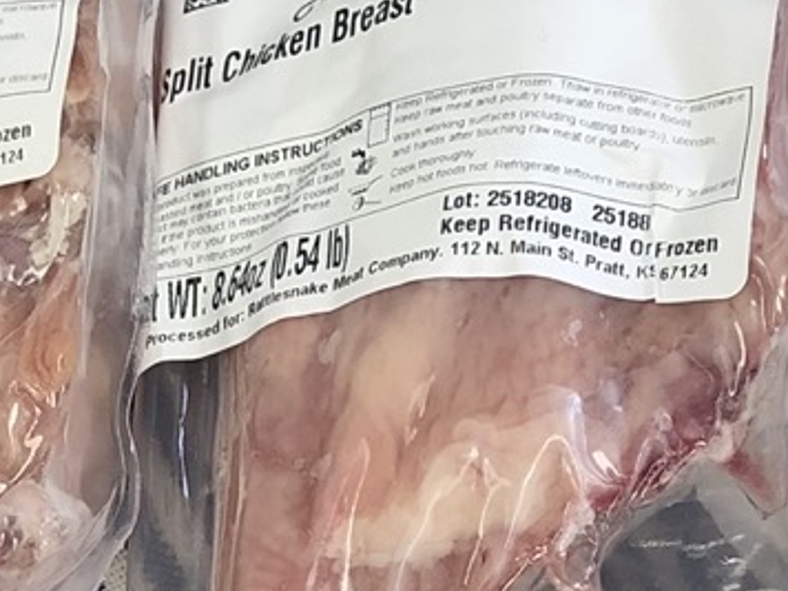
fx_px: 2868
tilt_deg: -68.0
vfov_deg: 10.8
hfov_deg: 15.6
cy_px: 1158
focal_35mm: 126
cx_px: 498
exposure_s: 1/40
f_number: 1.8
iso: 25
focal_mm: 3.99
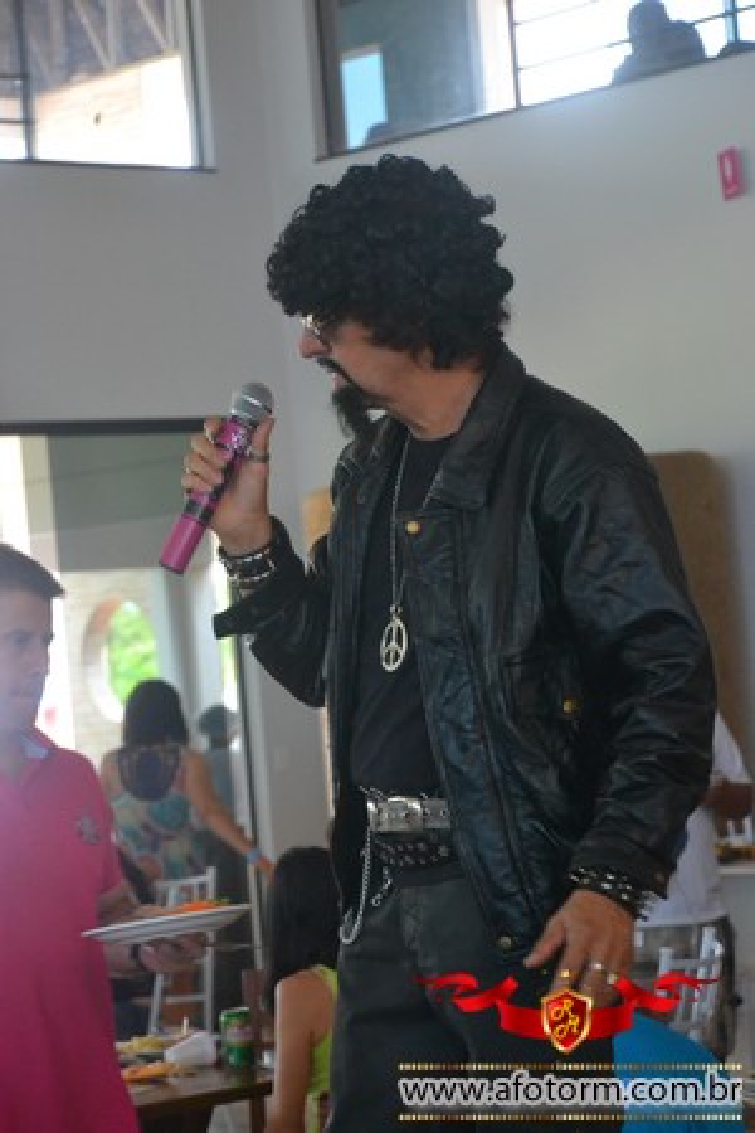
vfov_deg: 19.5
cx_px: 378
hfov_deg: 13.0
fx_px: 3303
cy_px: 566
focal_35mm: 105
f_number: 5.3
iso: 2800
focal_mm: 70
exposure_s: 1/125
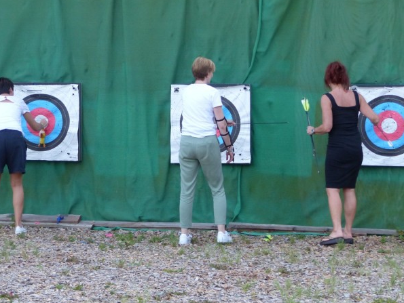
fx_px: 1553
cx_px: 181
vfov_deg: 11.2
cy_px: 167
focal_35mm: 133
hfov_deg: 14.8
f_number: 2.8
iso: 320
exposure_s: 1/125
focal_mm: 17.8
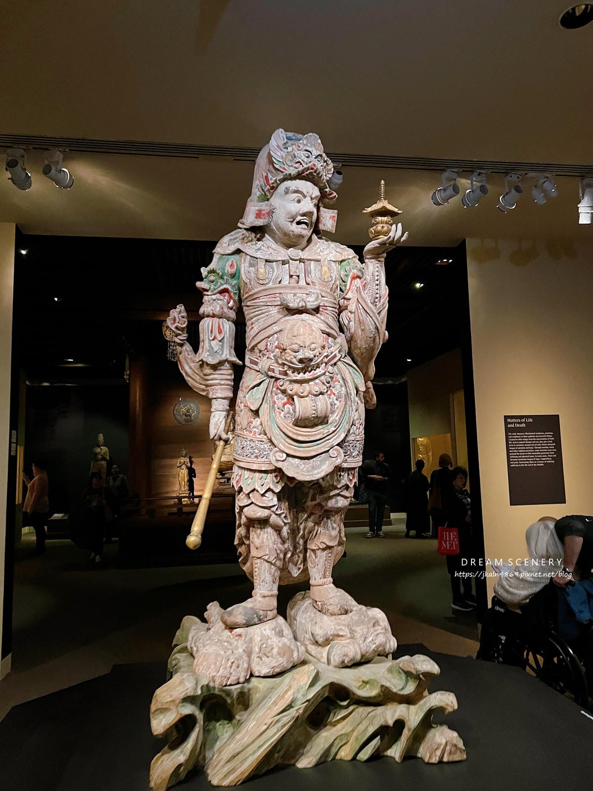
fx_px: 594
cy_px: 396
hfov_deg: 53.1
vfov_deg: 67.3
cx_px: 296
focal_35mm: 26
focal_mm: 5.7
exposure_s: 1/30
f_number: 1.5
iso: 500
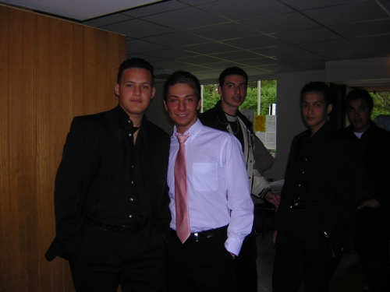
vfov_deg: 39.7
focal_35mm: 36
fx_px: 406
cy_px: 146
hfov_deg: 51.4
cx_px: 195
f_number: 2.6
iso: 100
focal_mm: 4.7
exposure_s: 1/60.1
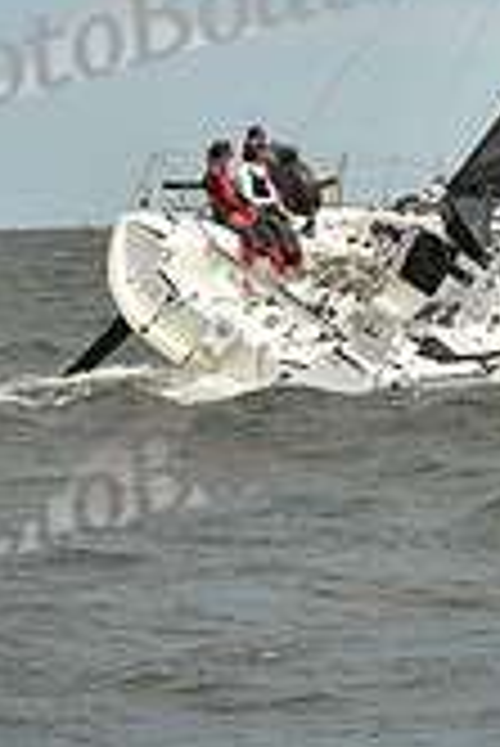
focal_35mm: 245
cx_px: 709
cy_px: -270
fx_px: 5093
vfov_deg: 8.3
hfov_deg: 5.6
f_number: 9
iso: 250
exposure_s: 1/800
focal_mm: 70
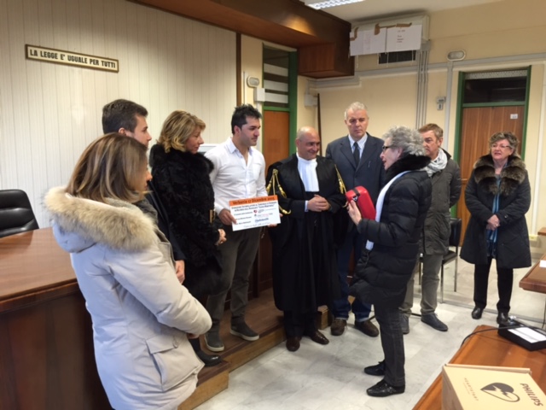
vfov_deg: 48.2
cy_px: 205
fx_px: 457
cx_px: 273
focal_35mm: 29
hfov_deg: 61.7
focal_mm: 4.15
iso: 125
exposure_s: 1/33
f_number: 2.2
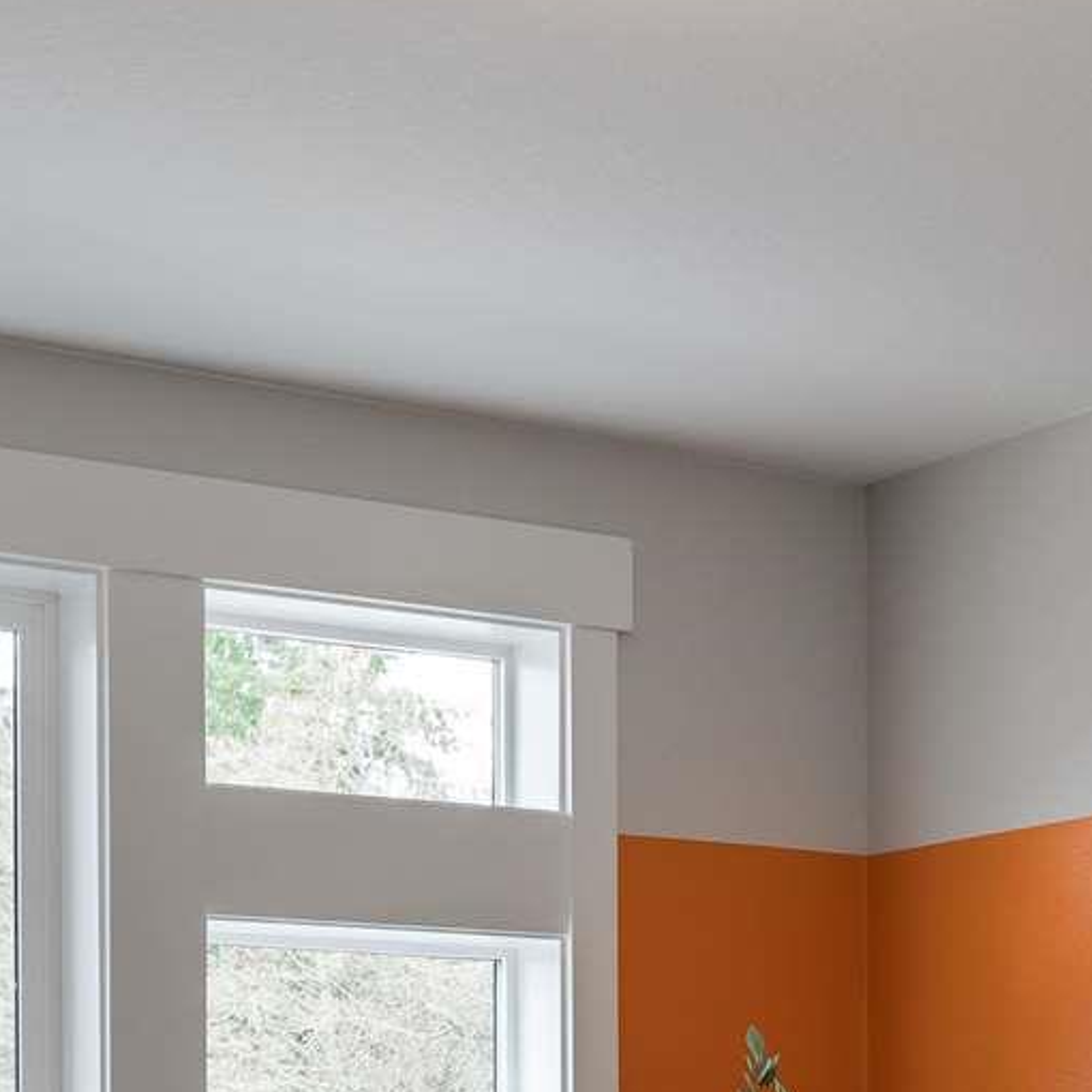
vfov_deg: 17.5
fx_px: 3105
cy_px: 1720
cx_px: 919
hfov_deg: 19.7
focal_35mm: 87
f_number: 8
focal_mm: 17
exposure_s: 1/4
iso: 200
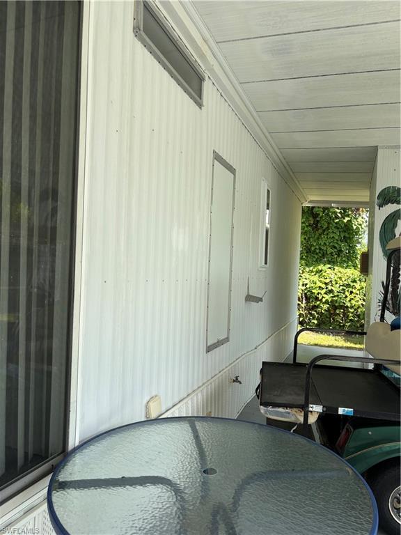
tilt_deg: +0.1
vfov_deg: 67.3
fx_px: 402
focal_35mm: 26
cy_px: 268
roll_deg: -3.1
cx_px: 200
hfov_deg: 53.1
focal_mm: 5.96
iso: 50
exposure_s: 1/820
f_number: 1.6
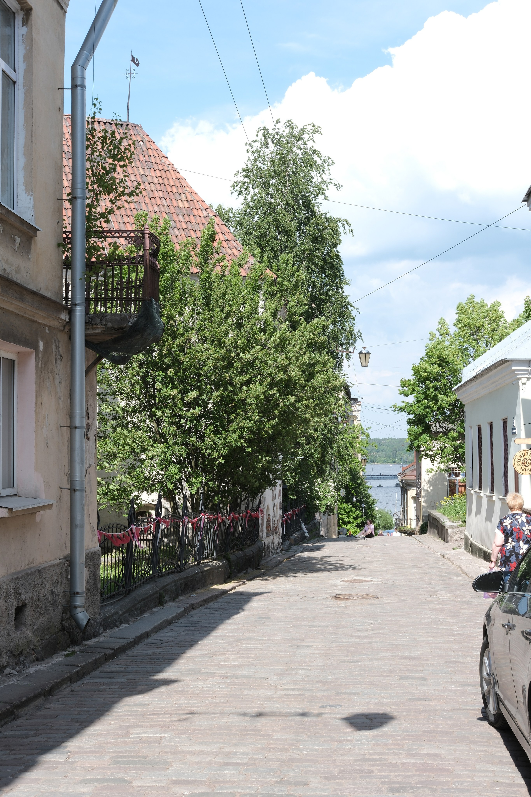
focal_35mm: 53
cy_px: 398
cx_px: 266
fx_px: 1173
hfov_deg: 25.5
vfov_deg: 37.5
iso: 125
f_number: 16
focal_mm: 35
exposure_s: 1/30
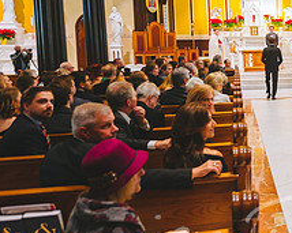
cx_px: 381
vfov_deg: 24.9
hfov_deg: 26.3
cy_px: 91
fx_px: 527
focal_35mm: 61
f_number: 3.5
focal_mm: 24
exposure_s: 1/100
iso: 2000
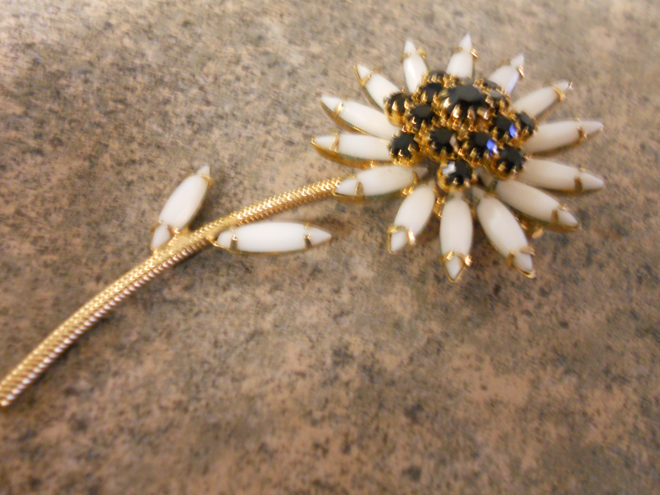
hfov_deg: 56.8
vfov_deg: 44.2
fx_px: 610
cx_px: 330
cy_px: 248
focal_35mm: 32
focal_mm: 5.8
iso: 400
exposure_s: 1/3
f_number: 3.5
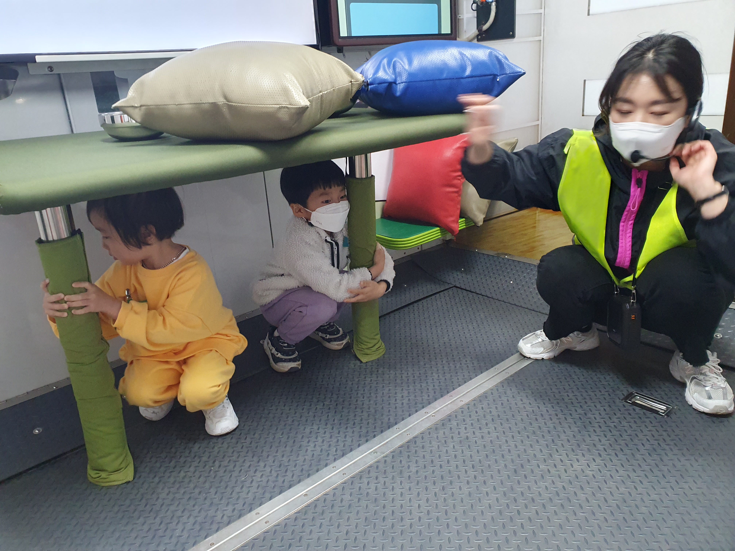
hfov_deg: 67.3
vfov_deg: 53.1
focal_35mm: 26
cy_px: 276
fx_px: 552
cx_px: 368
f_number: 2.4
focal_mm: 4.32
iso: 320
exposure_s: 1/40
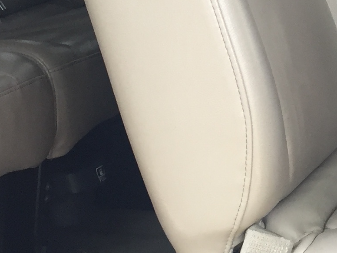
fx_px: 1188
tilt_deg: -10.2
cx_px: 430
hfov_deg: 15.4
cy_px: 10
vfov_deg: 12.0
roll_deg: -1.2
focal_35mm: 122
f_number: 2.2
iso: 32
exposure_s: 1/40
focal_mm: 4.15
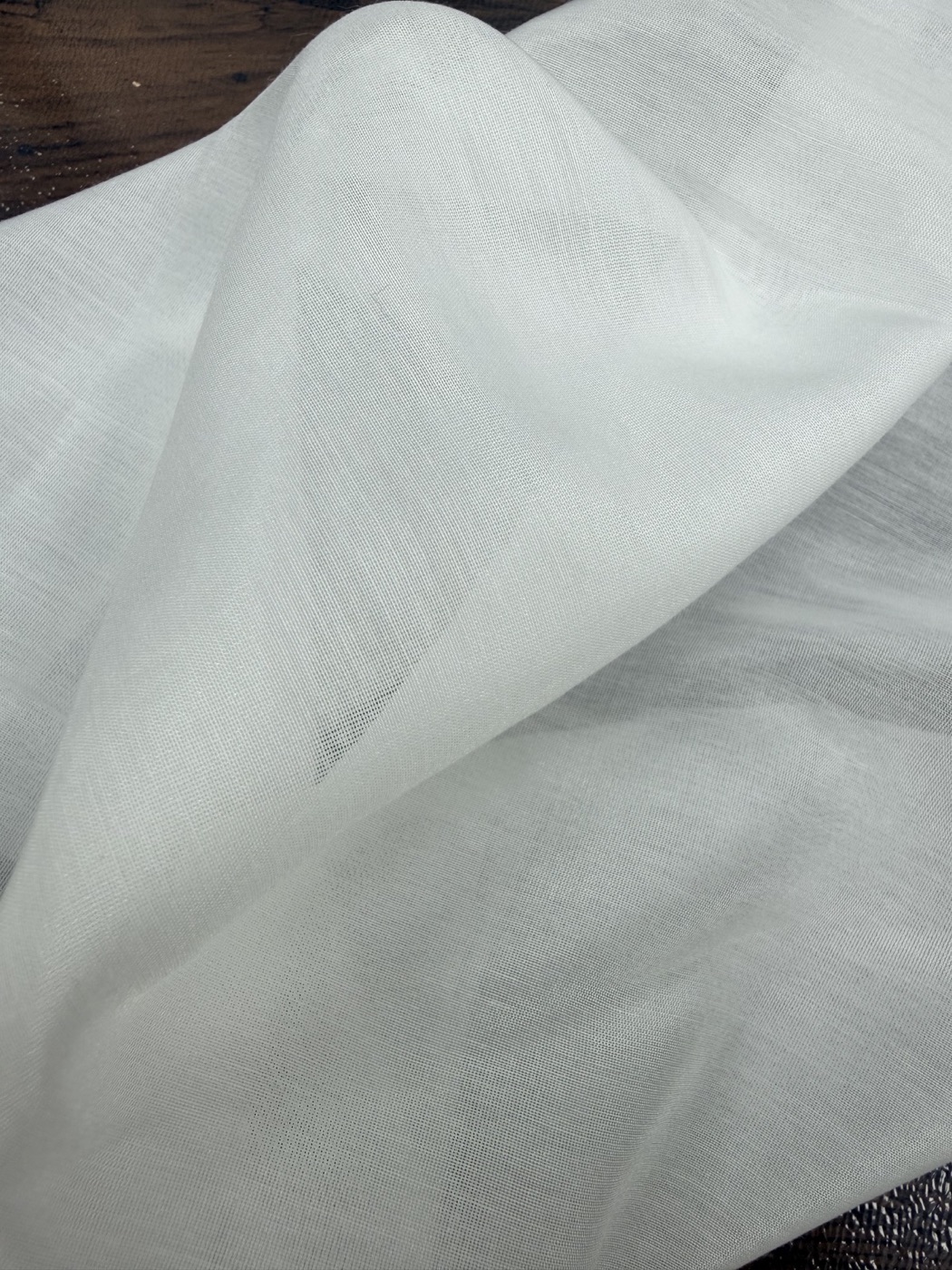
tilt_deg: -80.3
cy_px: 635
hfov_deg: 56.8
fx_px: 880
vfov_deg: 71.6
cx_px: 476
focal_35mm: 24
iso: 50
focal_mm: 2.22
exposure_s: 1/100
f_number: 2.2
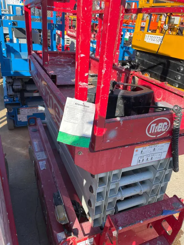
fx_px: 184
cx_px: 92
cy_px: 122
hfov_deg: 53.1
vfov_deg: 67.3
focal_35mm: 26
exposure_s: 1/1435
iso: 32
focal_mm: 4.2
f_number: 1.6
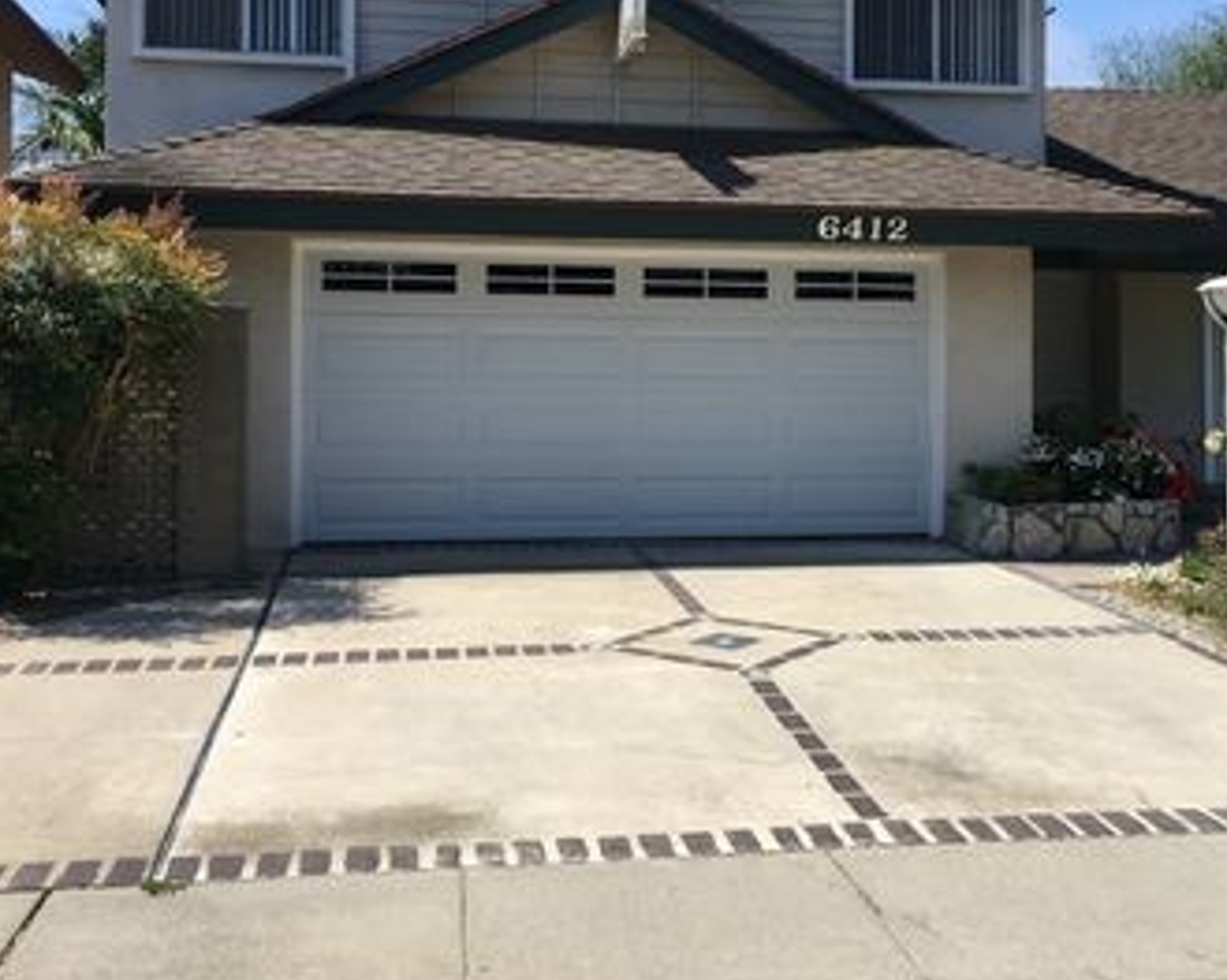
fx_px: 1561
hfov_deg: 42.8
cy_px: 337
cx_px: 716
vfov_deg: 34.6
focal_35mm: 43
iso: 25
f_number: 2.2
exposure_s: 1/1261
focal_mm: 4.15
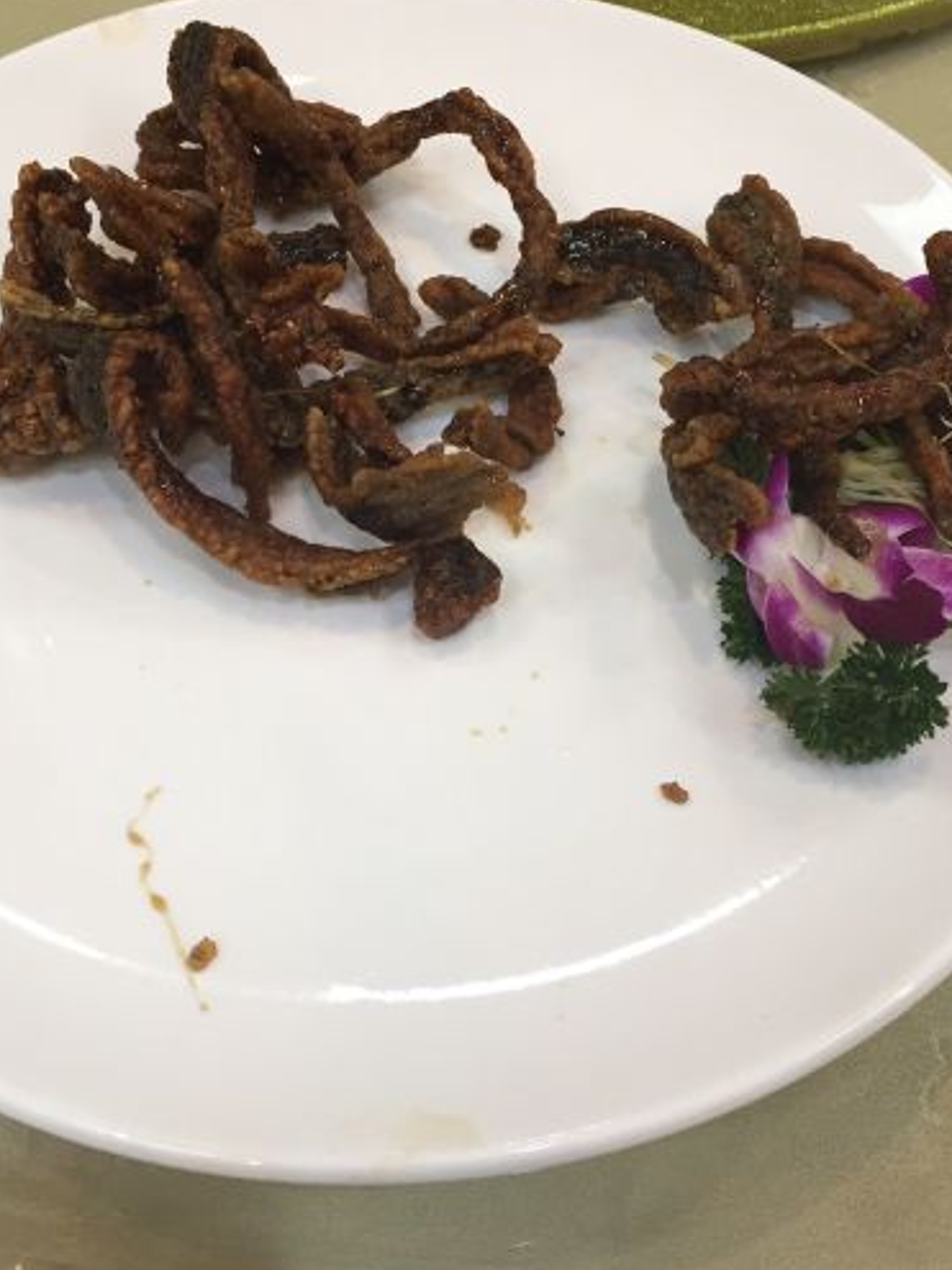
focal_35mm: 41
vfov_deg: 45.8
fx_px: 1504
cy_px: 636
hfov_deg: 35.1
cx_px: 484
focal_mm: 4.15
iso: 64
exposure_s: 1/33
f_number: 2.2
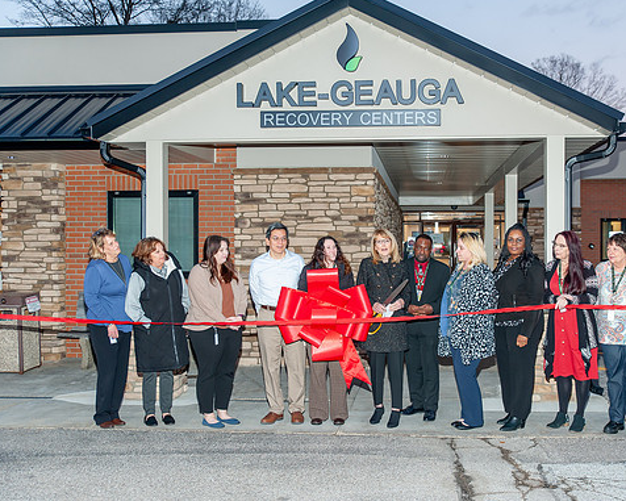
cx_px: 373
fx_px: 741
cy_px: 250
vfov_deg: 37.3
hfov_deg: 45.6
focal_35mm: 40
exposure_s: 1/160
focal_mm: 35
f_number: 2.8
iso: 640
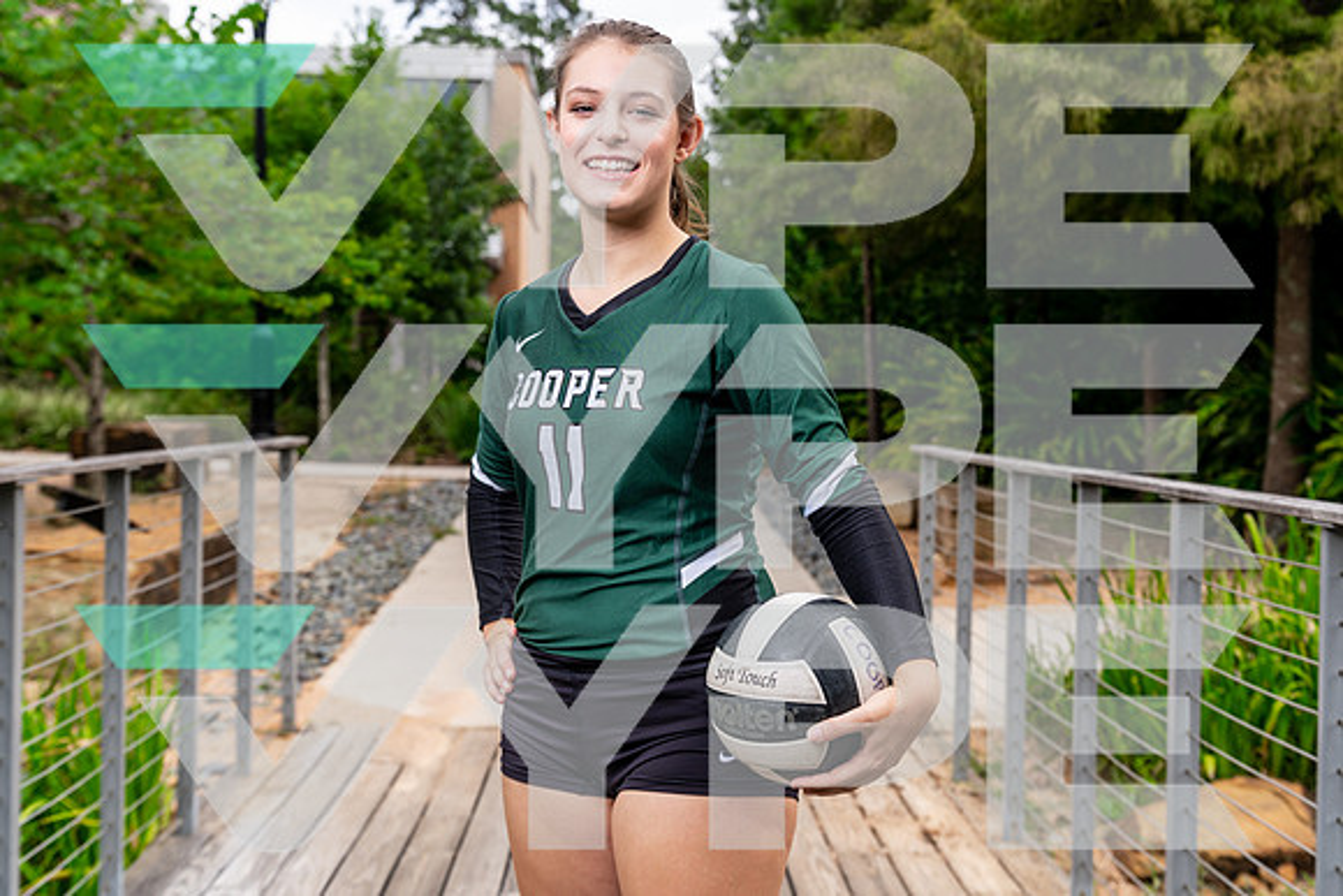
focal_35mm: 48
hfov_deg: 41.1
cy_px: 448
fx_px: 1791
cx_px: 672
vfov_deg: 28.1
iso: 100
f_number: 5
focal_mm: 48
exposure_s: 1/200
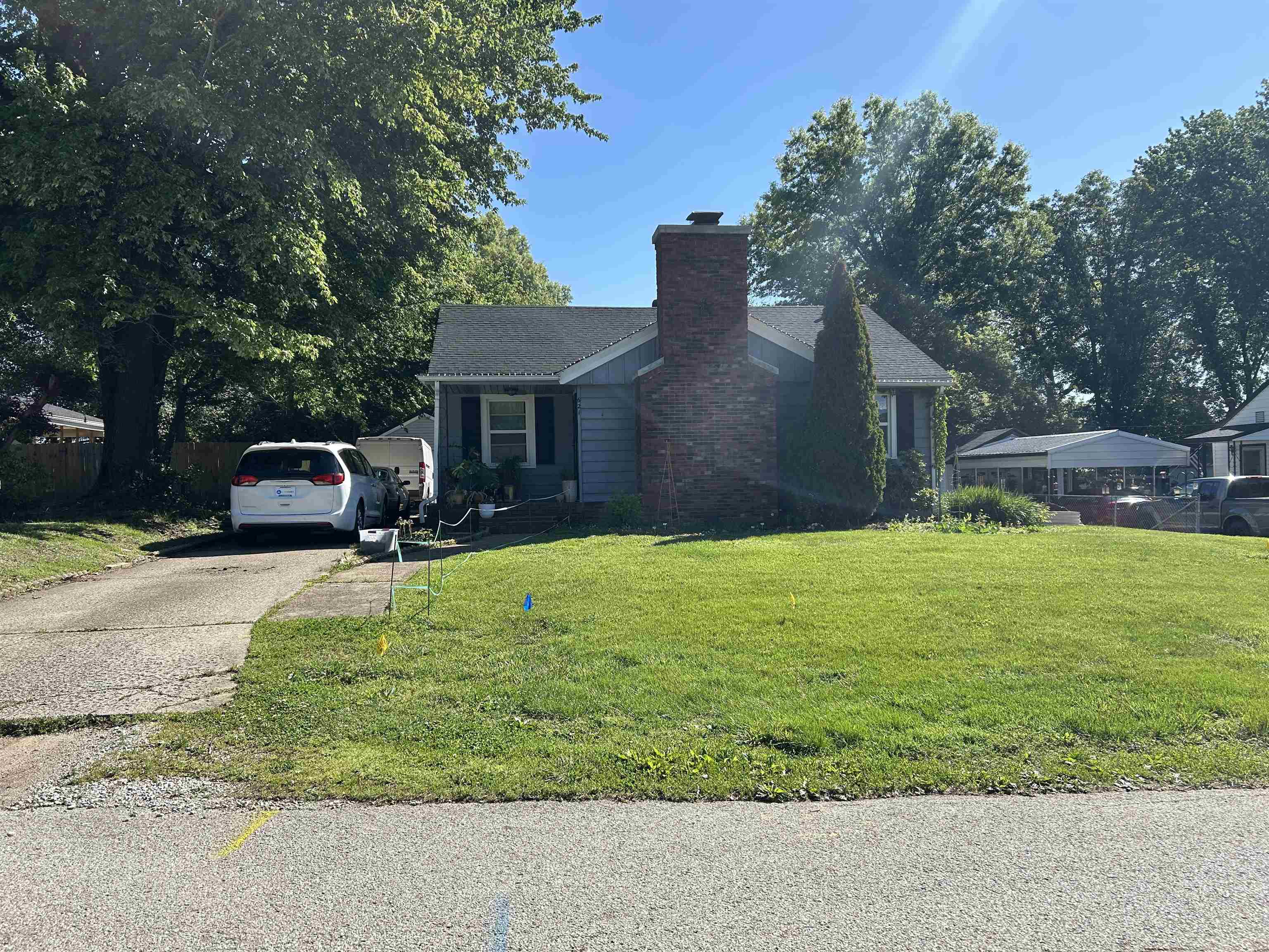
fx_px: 953
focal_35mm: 26
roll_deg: +1.4
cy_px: 476
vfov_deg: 53.1
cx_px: 634
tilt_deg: -1.0
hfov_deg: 67.3
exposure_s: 1/2695
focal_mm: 5.7
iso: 50
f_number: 1.5
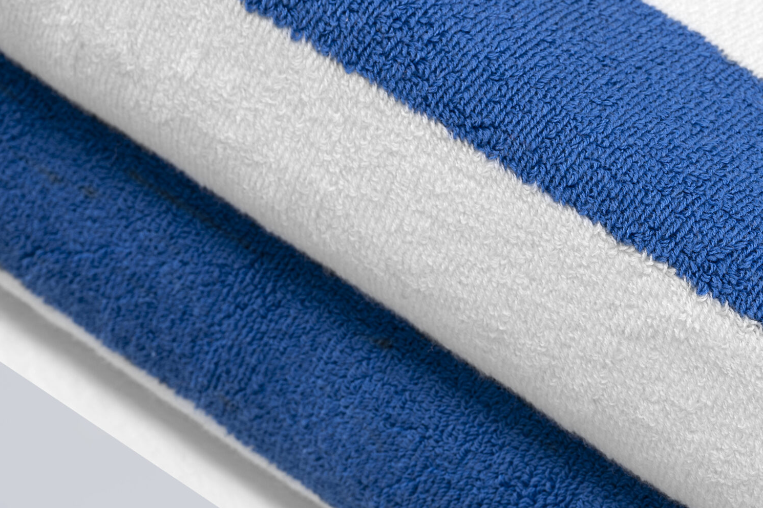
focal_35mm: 287
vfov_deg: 4.8
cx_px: 519
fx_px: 6082
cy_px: 115
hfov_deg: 7.2
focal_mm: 167
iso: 50
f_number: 14
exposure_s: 1/160
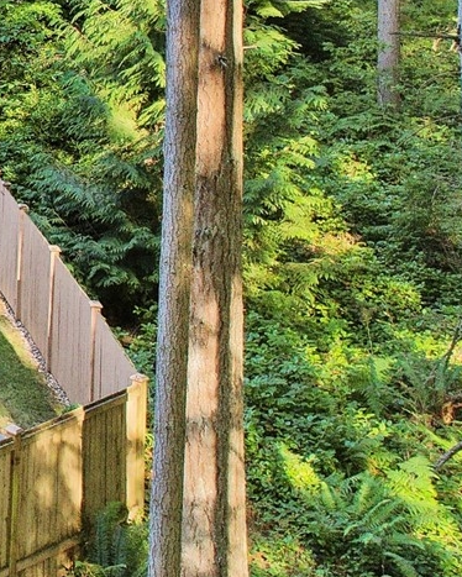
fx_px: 1281
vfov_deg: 24.6
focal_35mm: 75
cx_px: -581
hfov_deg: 14.8
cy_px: 54
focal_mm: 8.4
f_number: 2.8
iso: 100
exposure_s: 1/250
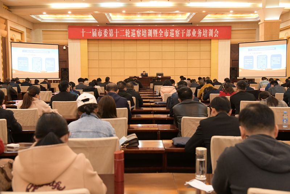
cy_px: 97
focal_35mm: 48
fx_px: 387
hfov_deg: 41.1
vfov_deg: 28.1
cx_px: 145
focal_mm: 48
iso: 4000
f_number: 5
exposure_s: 1/100
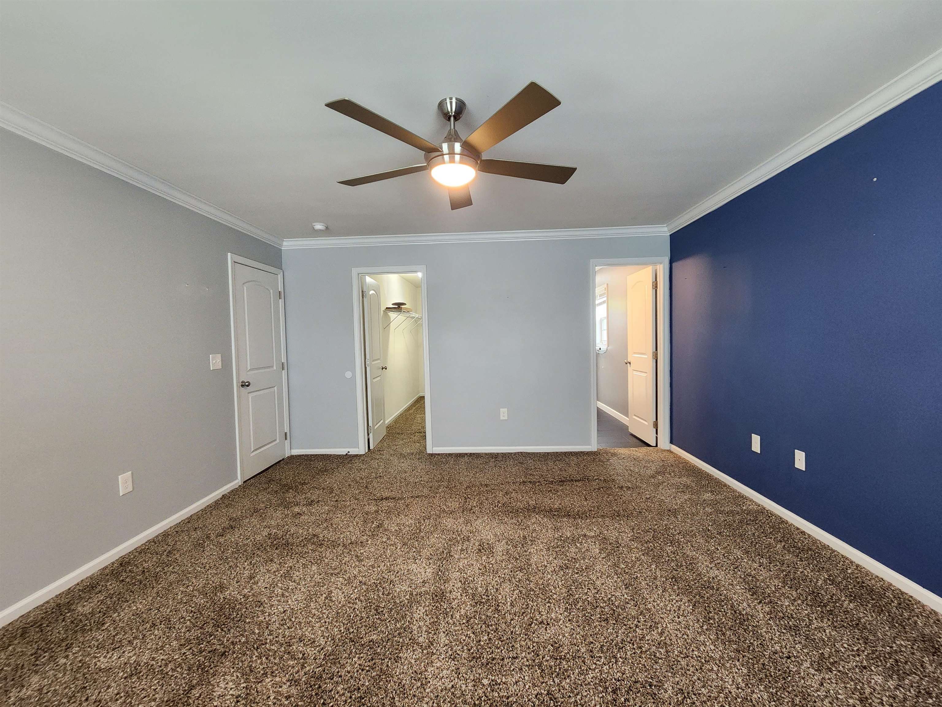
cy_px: 354
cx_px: 471
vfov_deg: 89.9
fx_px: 354
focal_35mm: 13
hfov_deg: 106.2
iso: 320
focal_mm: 2.2
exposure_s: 1/30
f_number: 2.2
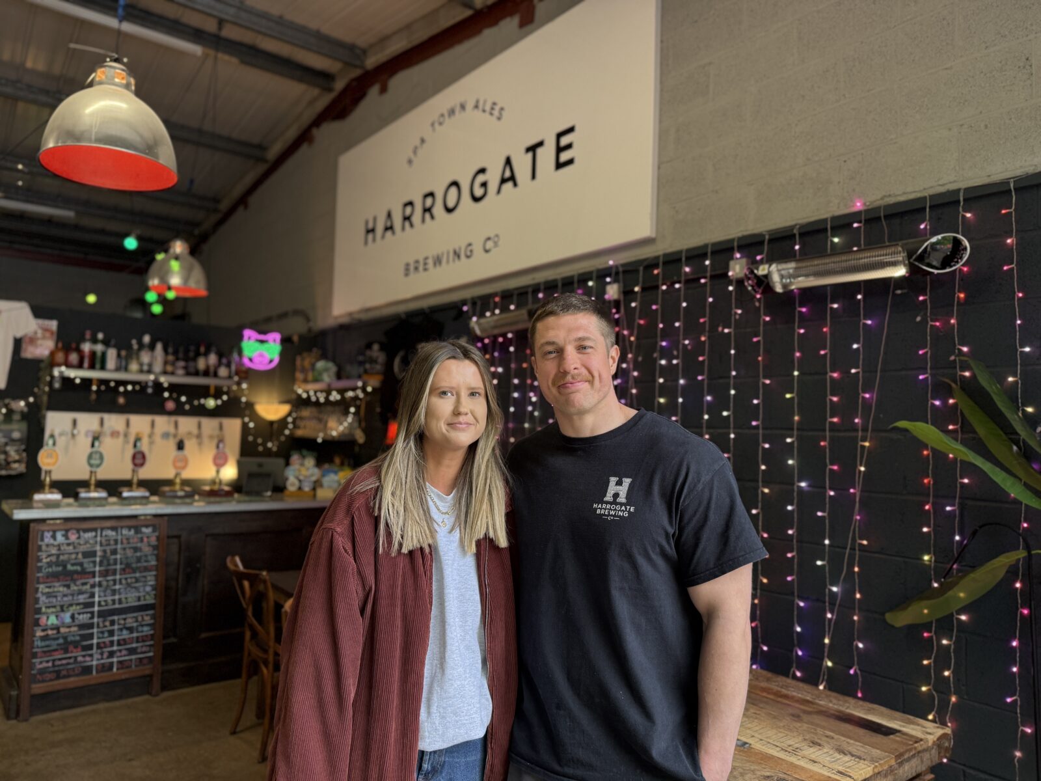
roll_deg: -2.1
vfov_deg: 56.8
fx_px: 722
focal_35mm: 24
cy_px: 390
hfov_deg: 71.6
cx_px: 520
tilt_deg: +3.8
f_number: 1.78
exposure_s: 1/100
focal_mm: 6.76
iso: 125
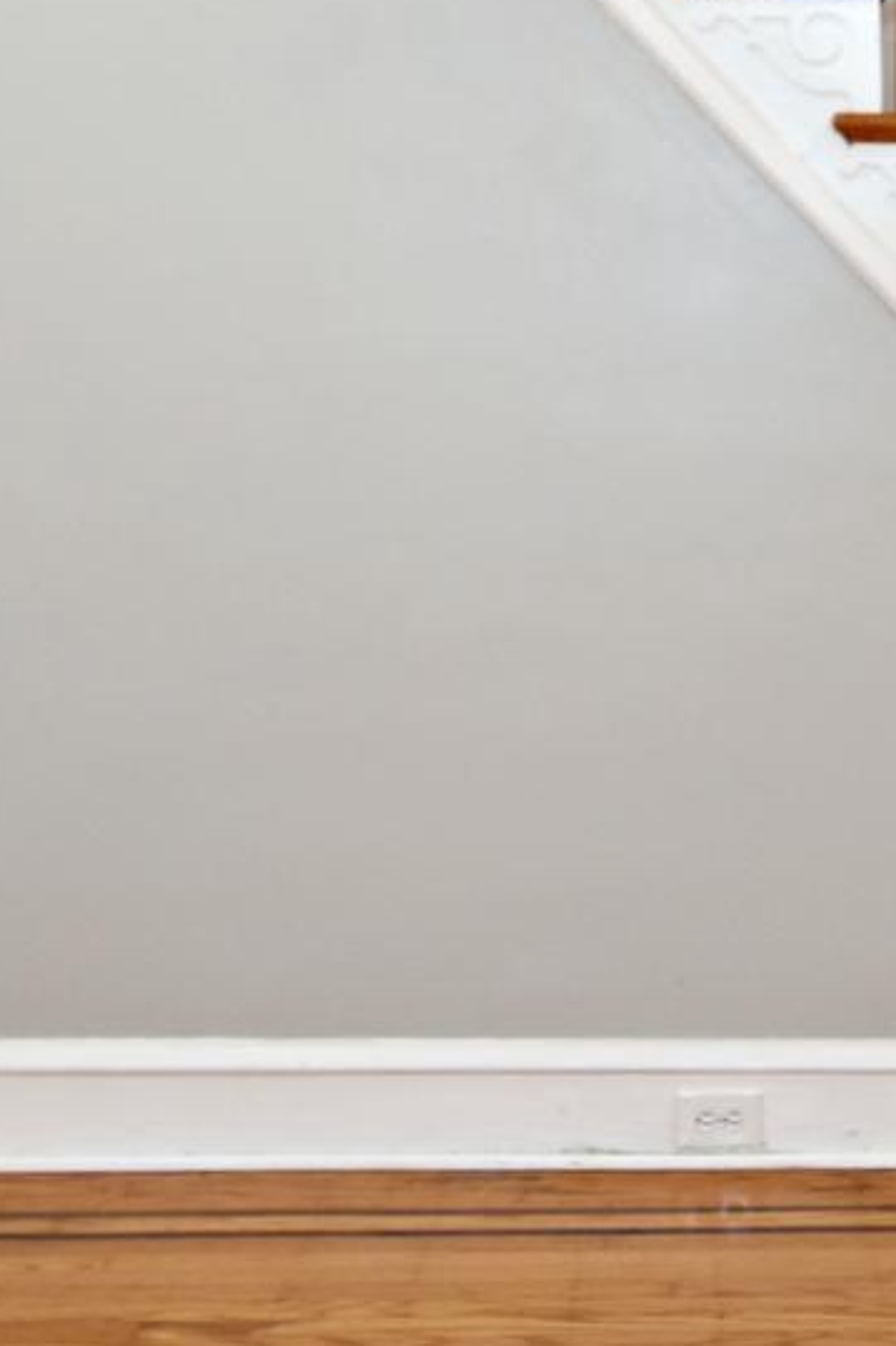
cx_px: 784
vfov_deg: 34.0
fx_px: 2129
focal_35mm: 57
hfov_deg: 23.2
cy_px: 268
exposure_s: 1/60
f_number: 4
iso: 280
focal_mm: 10
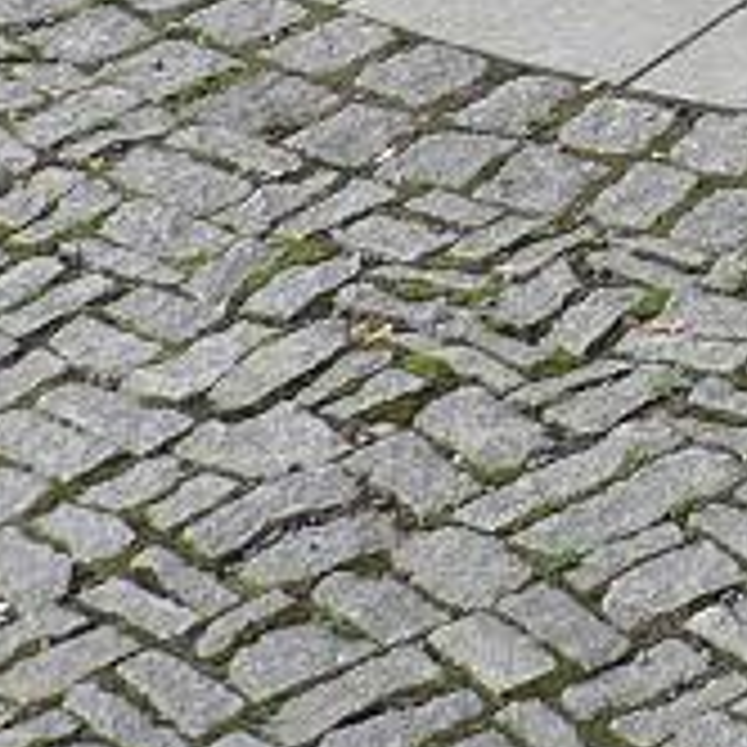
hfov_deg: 10.6
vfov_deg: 10.8
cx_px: 1418
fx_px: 3735
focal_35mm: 153
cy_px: -508
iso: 80
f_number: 3.6
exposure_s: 1/100
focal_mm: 6
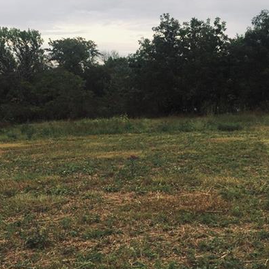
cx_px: 119
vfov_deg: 33.8
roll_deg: +2.8
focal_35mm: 50
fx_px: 440
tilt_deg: -11.8
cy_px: 177
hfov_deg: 34.0
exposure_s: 1/350
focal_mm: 4.15
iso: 32
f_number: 2.2
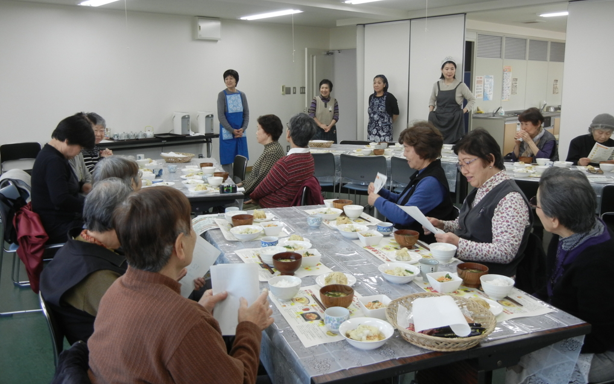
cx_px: 306
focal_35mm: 32
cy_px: 165
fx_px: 535
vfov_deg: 39.3
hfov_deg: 59.7
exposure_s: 1/32.6
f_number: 3.5
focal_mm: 5.4
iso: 160
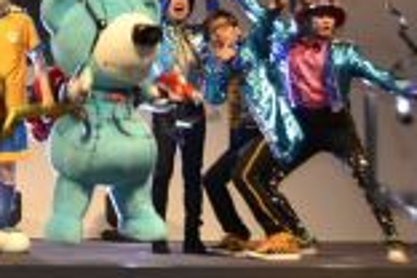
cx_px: -139
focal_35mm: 108
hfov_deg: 17.6
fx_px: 1251
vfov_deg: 12.1
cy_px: -135
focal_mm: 22
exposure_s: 1/80
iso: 400
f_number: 4.5
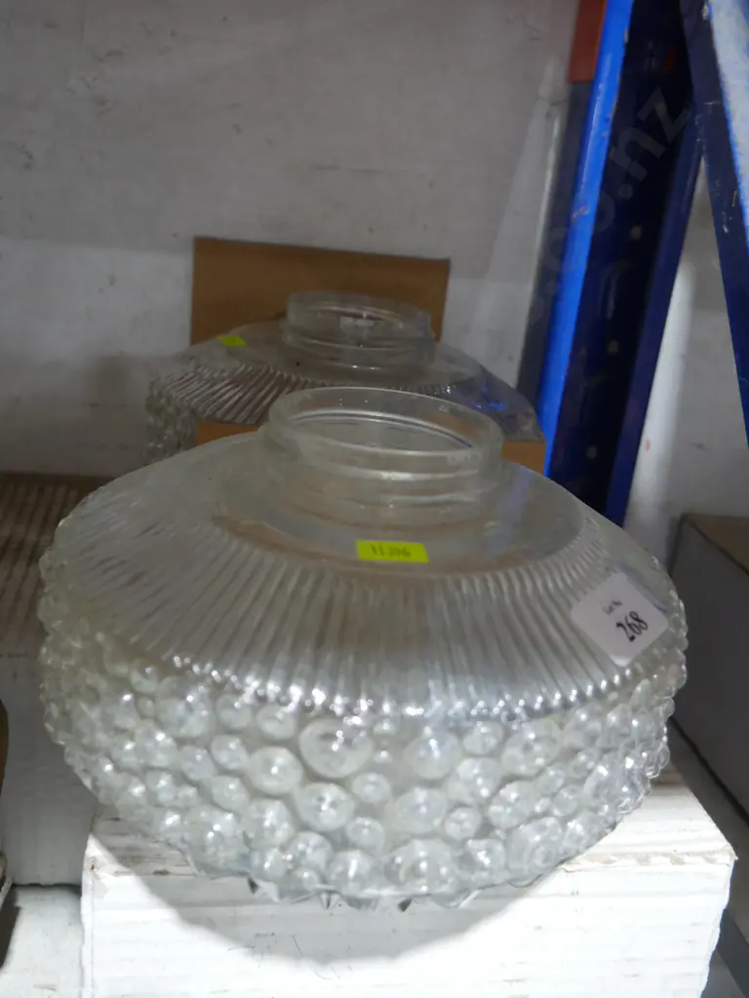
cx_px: 374
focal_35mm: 36
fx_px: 1039
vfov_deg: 51.4
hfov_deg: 39.7
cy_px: 499
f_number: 4
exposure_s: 1/60
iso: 1250
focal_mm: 18
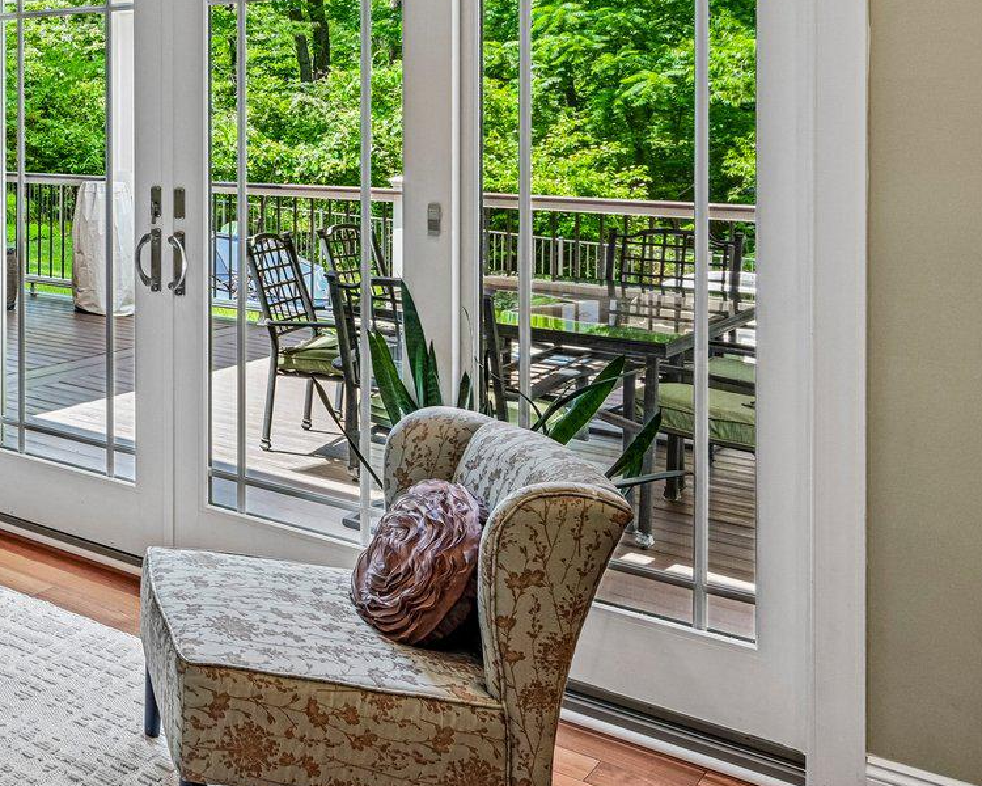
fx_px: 1192
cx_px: -297
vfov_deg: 34.9
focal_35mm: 41
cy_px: 121
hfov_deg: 33.0
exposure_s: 1/80
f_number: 8
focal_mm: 16
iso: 800
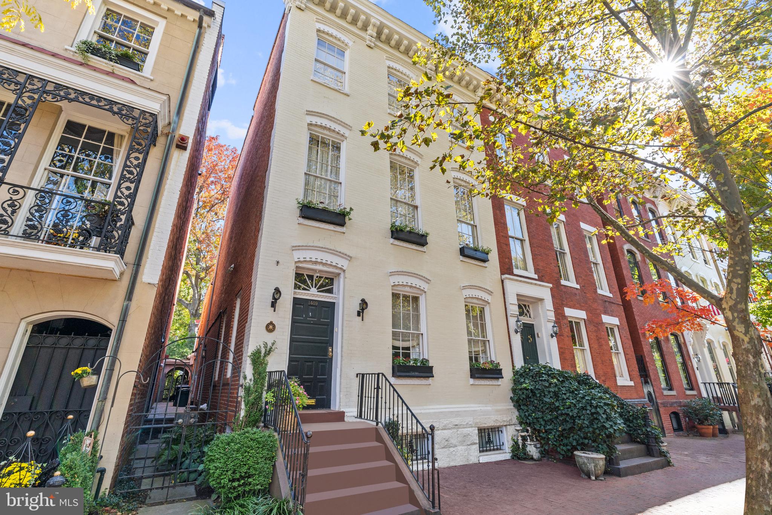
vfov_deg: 72.0
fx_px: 354
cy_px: 258
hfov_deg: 95.0
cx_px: 386
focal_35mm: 16
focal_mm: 16.5
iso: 200
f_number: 8
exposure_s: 1/100
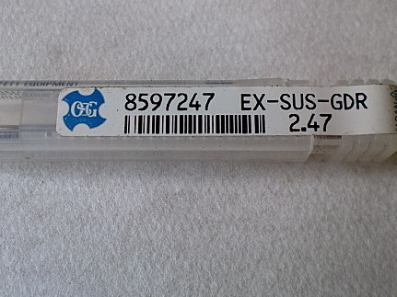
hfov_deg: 36.8
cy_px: 118
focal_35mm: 52
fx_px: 596
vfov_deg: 28.0
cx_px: 197
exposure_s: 1/100
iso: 64
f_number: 3.1
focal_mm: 6.3
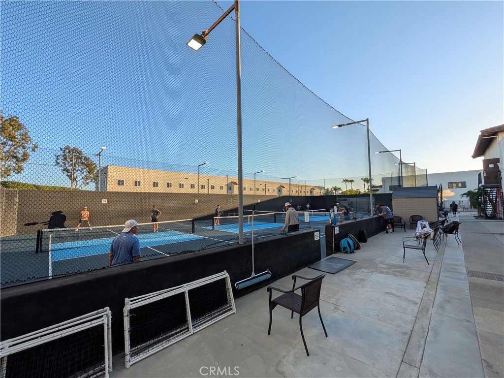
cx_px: 252
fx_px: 189
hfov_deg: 106.2
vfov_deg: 89.9
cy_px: 189
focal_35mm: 13
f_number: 2.2
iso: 30
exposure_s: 1/500
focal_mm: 1.54
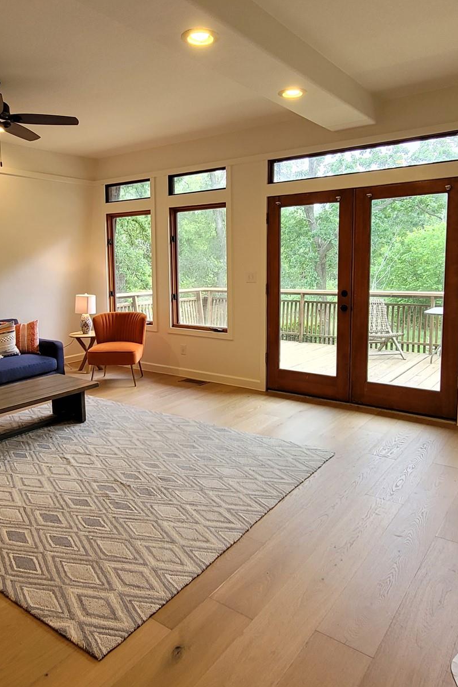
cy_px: 326
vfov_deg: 76.0
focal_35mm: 23
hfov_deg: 55.0
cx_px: 208
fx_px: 439
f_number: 2.2
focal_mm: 2.2
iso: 125
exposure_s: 1/60
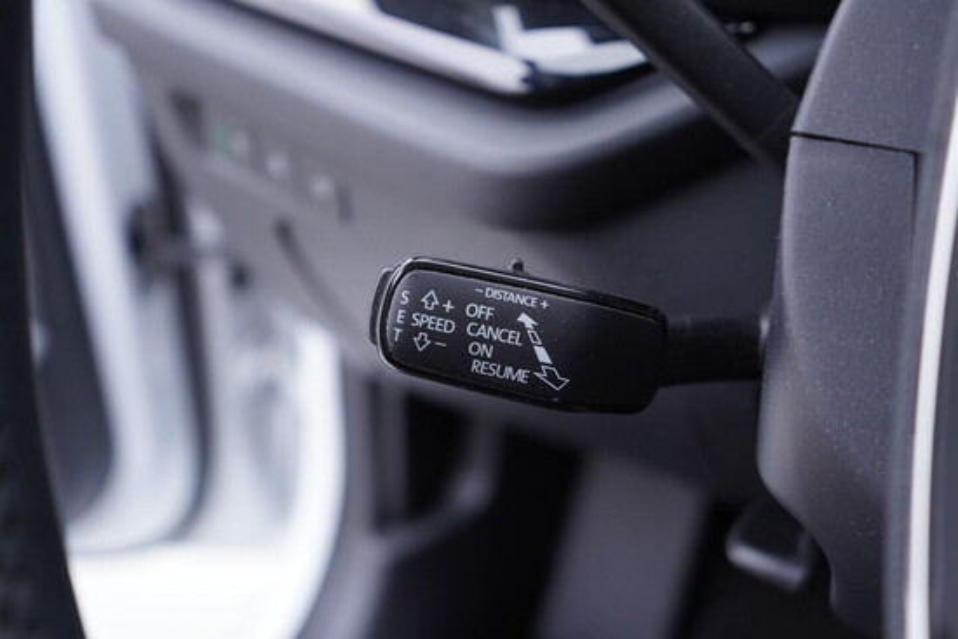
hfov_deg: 53.1
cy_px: 320
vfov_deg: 36.9
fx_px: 958
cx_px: 479
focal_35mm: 36
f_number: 2.8
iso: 320
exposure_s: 1/40
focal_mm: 24
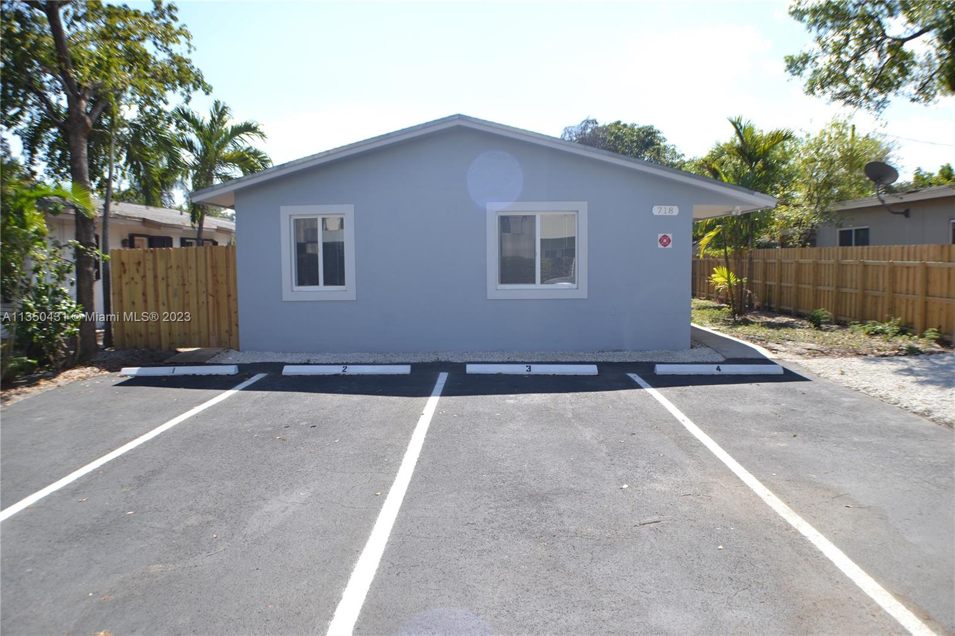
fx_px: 875
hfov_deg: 57.2
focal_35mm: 33
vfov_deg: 40.0
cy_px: 318
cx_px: 478
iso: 100
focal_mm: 22
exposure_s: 1/320
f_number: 5
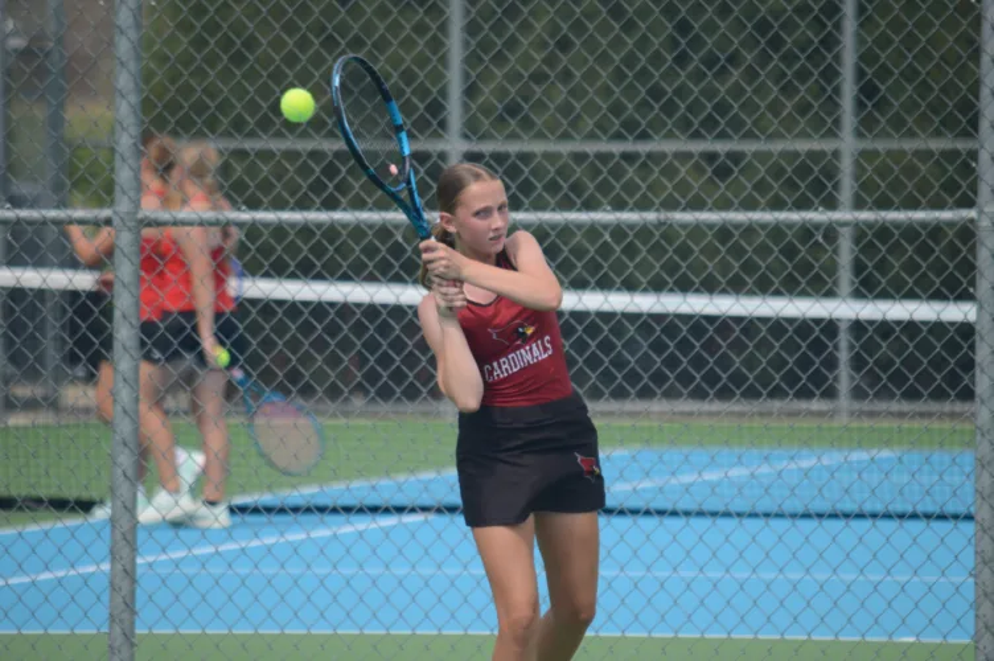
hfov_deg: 4.6
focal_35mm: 450
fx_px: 12414
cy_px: 330
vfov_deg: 3.0
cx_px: 497
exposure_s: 1/1600
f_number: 5.6
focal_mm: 300
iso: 400
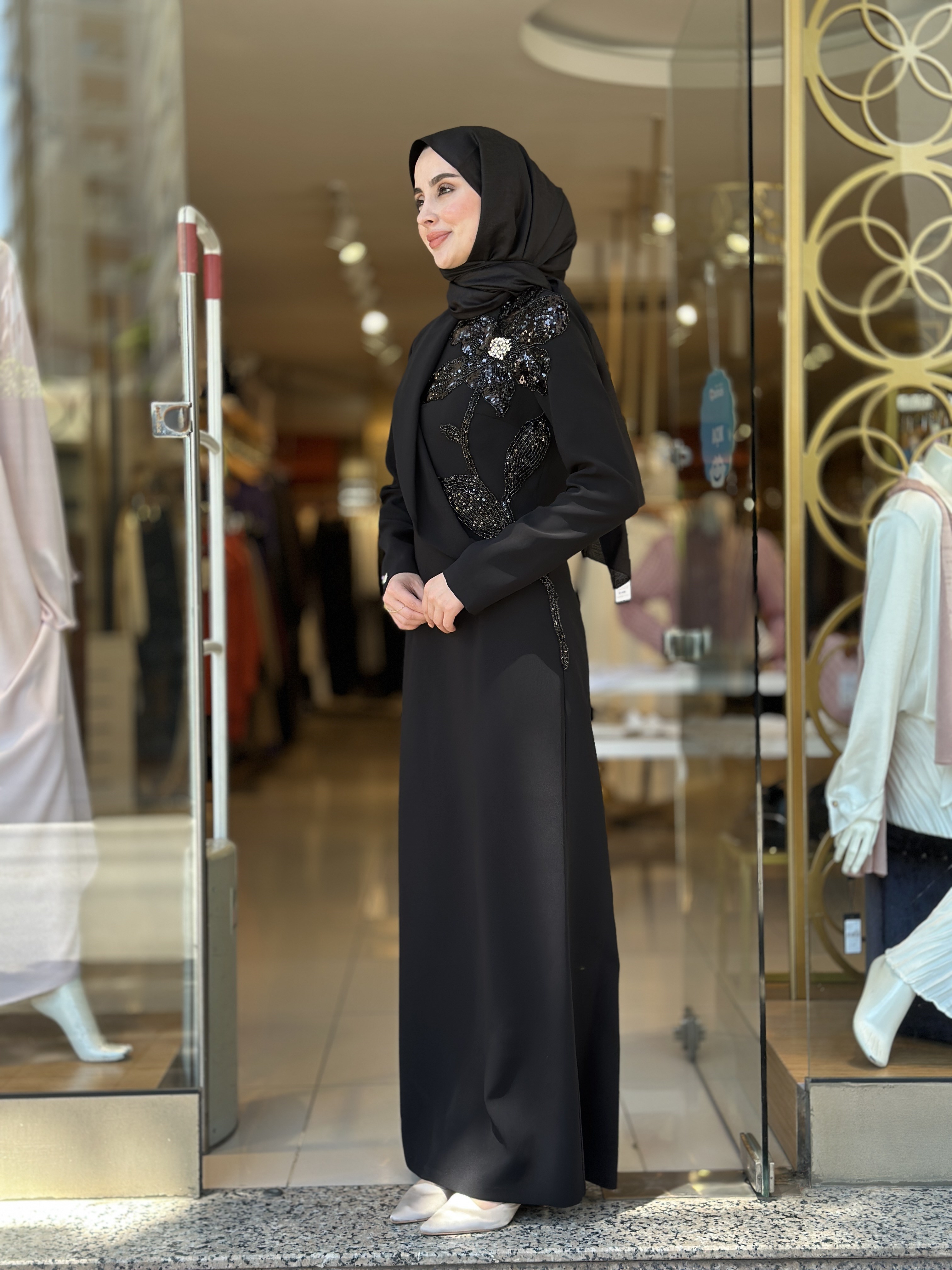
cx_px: 476
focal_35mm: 48
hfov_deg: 30.3
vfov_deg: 39.7
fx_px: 1760
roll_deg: -0.7
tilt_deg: -0.9
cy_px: 635
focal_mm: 6.86
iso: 80
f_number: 1.78
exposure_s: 1/315
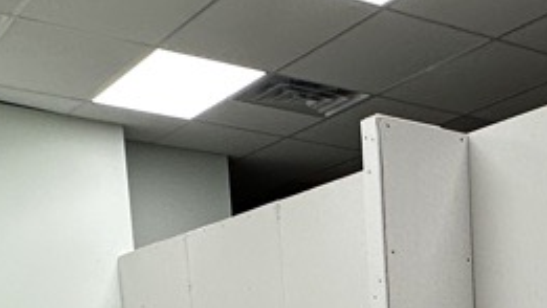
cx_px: 660
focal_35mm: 70
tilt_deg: -7.6
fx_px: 1016
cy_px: 566
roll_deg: +1.0
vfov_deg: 14.9
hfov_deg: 26.7
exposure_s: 1/120
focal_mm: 2.22
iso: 200
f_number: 2.2
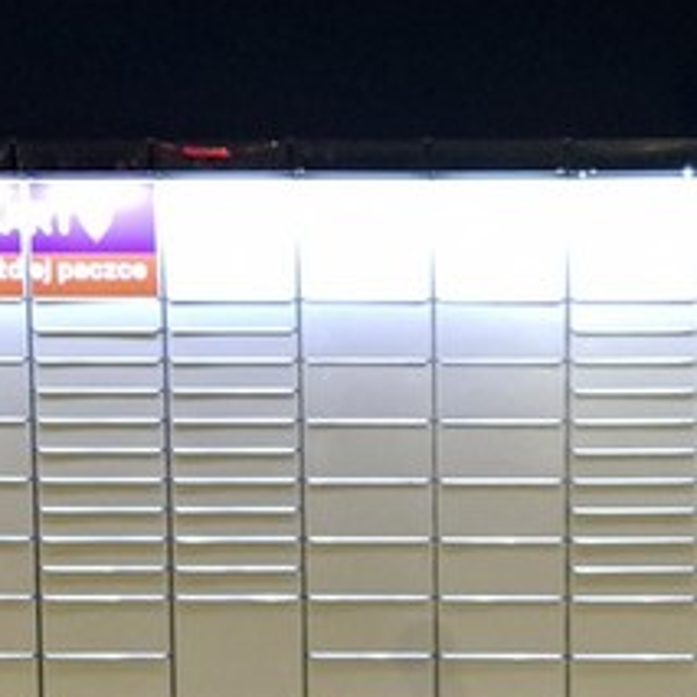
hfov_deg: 18.6
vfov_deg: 18.4
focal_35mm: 93
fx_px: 2119
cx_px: 481
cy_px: 599
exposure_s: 1/20
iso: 500
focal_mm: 5.23
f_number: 1.8
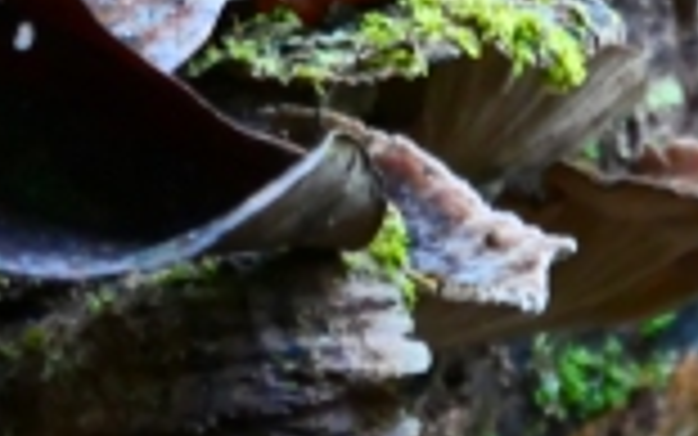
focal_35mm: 459
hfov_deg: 4.6
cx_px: 730
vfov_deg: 2.8
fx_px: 8735
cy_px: -551
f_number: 5
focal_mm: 31.7
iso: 1600
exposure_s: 1/25
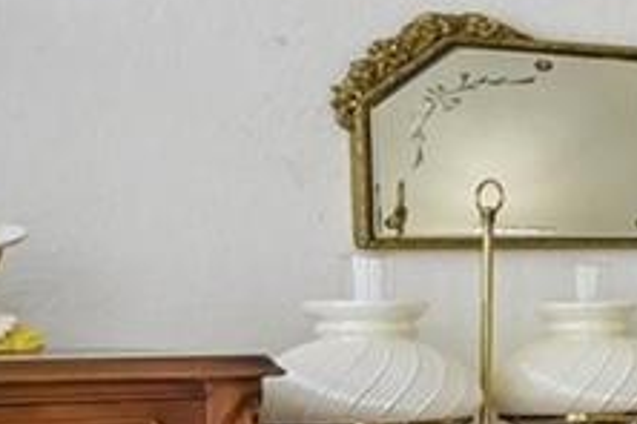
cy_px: 335
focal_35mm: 101
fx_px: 1787
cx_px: 2186
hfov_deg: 9.8
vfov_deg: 13.5
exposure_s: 1/125
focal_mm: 14
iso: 400
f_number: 8
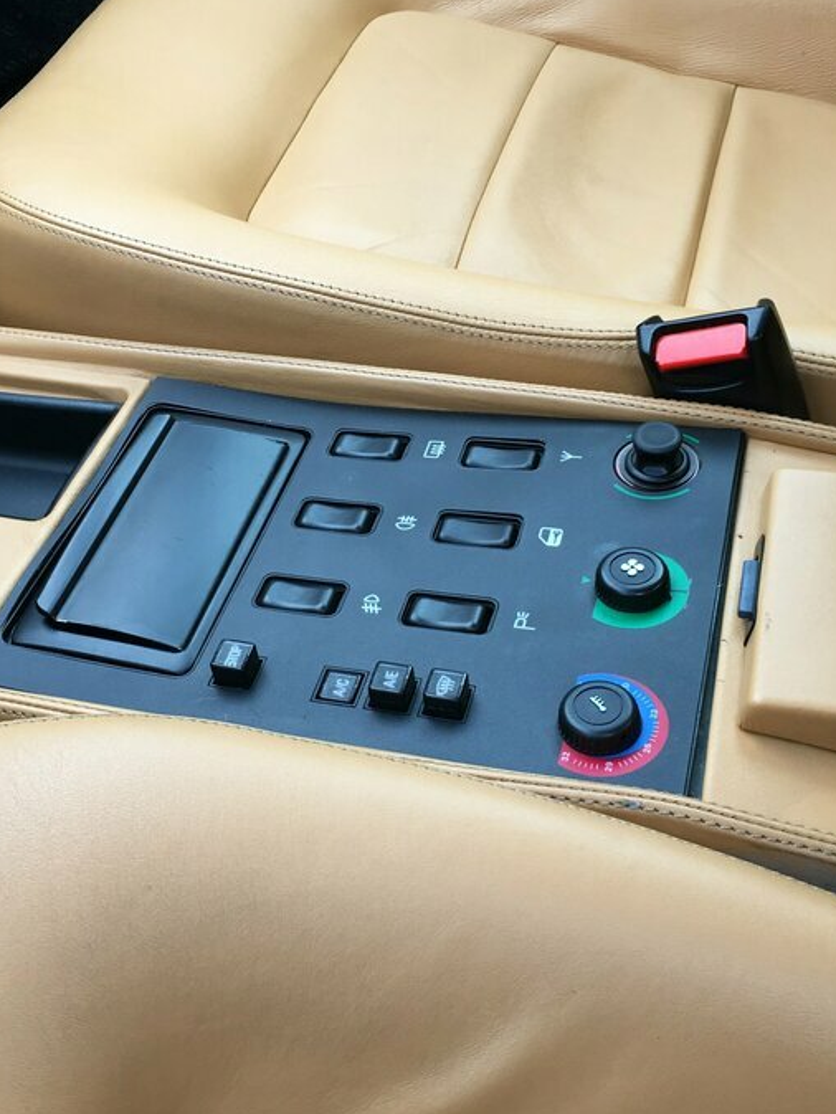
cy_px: 493
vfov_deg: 43.8
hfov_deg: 33.6
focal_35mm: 43
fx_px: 1384
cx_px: 393
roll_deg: +9.1
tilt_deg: -41.2
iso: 32
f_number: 2.2
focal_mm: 4.15
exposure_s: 1/100
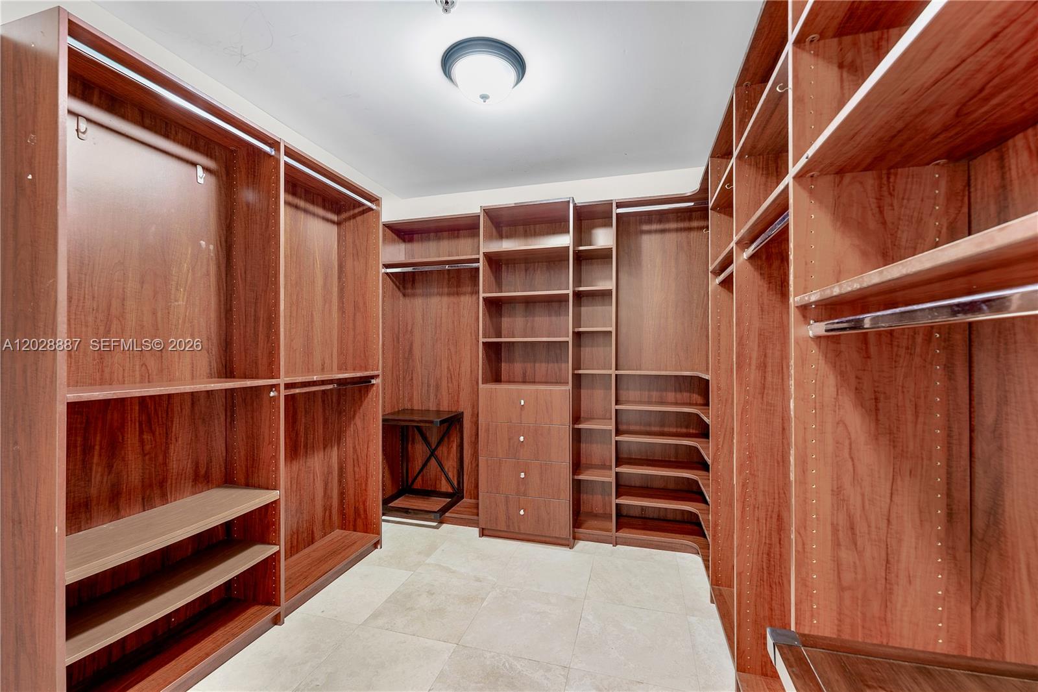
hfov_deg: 104.3
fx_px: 404
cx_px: 519
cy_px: 346
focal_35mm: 14
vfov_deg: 81.2
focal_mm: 14
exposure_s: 1.6
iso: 160
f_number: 8
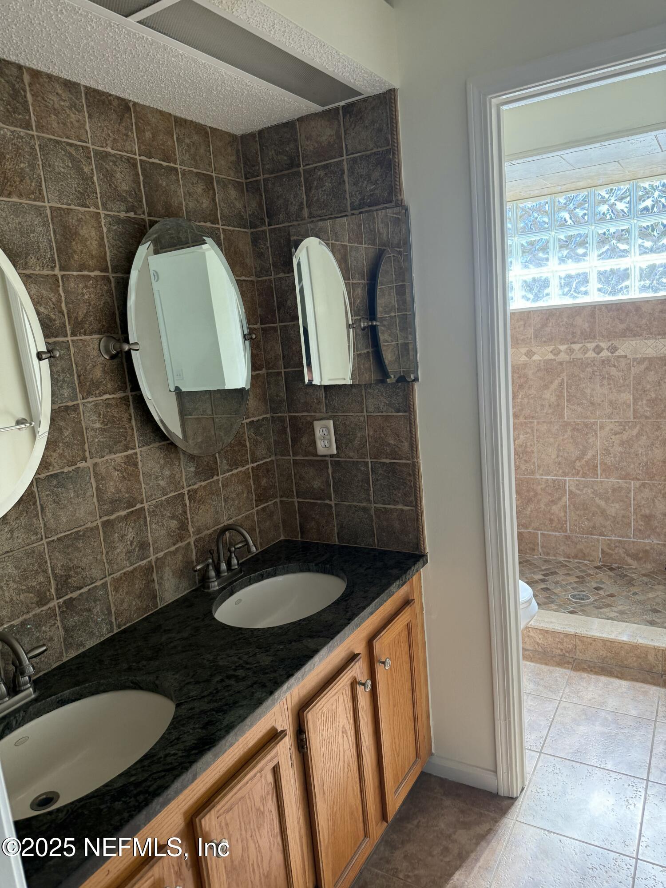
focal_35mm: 24
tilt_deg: -10.0
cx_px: 333
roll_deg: +4.3
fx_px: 616
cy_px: 444
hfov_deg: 56.8
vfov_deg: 71.6
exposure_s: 1/138
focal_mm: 6.76
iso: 200
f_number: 1.78
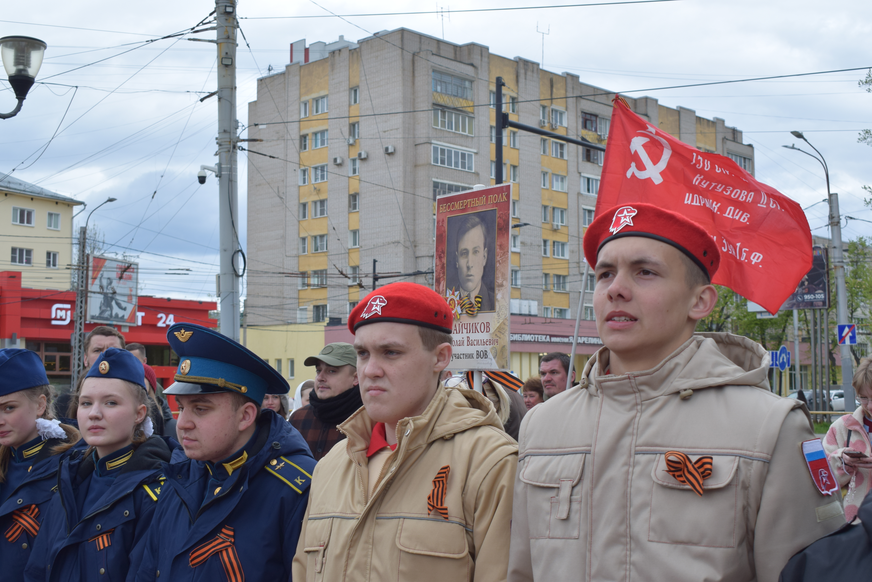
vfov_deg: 26.5
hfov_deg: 38.9
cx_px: 436
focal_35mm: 51
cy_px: 291
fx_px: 1236
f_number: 8
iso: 200
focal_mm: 34
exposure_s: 1/250
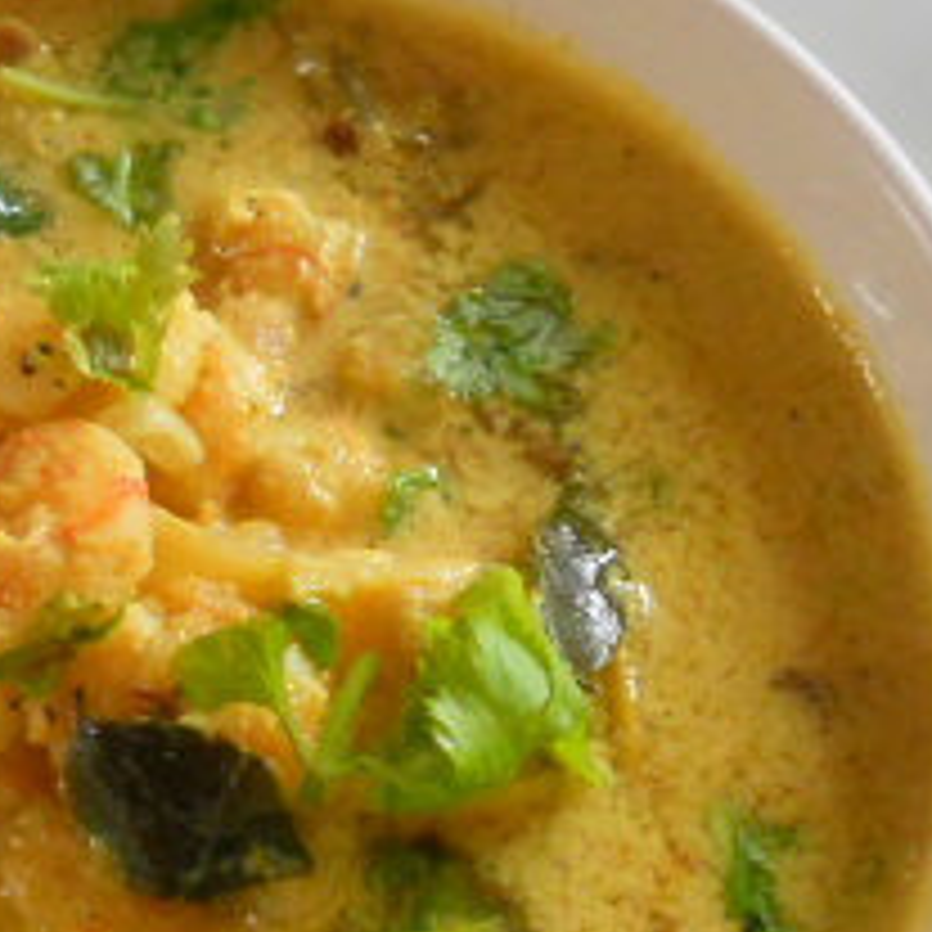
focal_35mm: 112
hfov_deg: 15.5
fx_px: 3412
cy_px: 644
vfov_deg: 15.5
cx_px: 185
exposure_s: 1/80
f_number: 3.1
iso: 400
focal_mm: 6.72
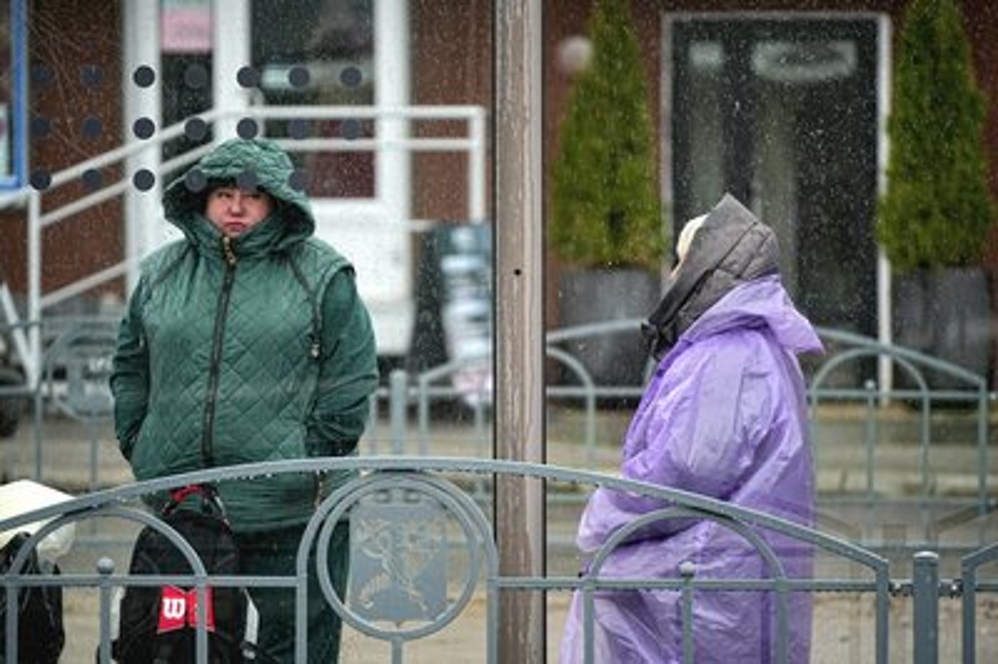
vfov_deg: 4.6
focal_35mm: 300
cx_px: 499
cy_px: 332
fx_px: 8310
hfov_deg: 6.9
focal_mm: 300
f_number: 5.6
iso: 400
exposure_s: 1/500
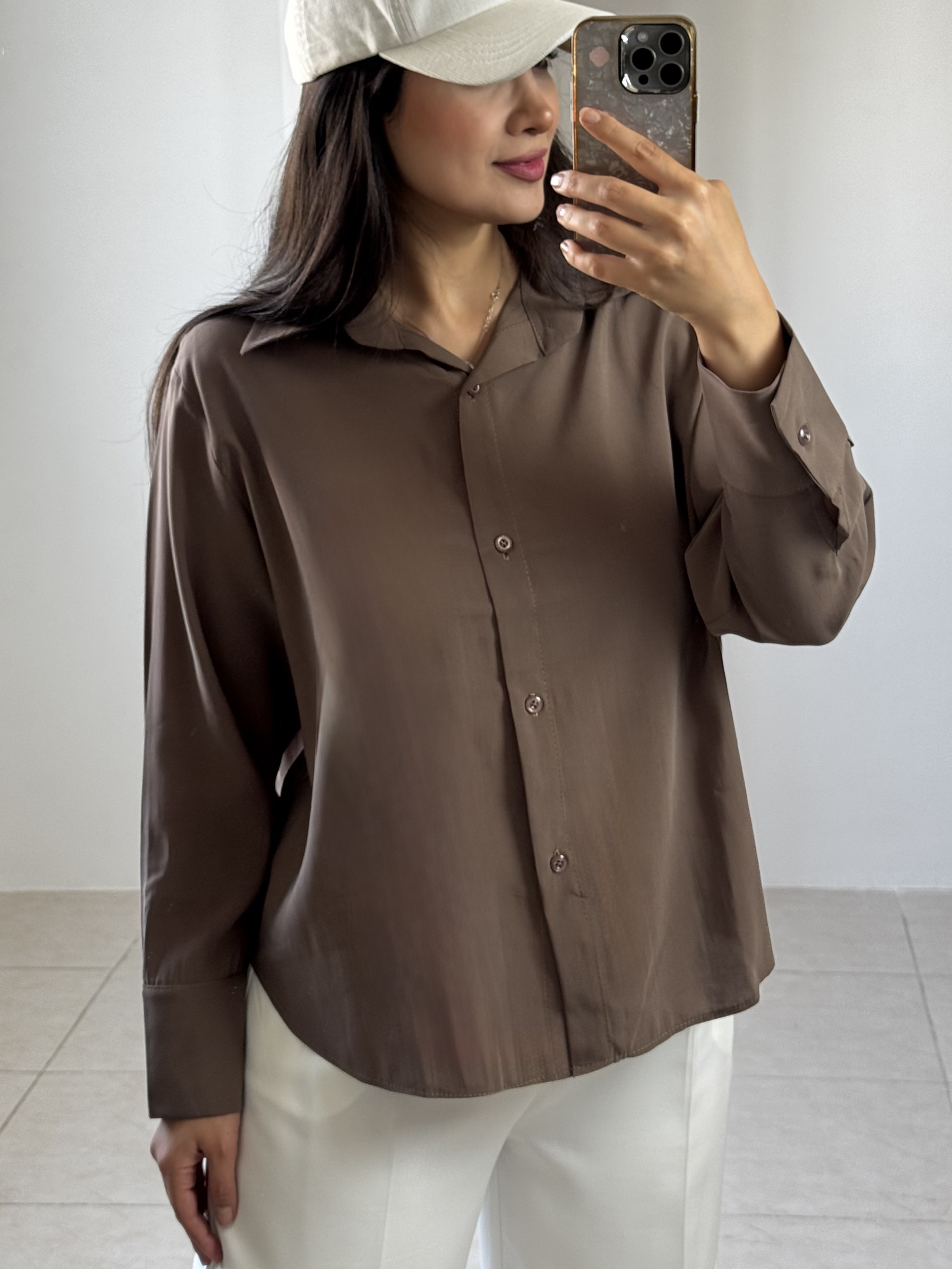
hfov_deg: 23.3
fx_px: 2310
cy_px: 501
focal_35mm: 63
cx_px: 444
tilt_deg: -11.7
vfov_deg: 30.6
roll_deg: +1.4
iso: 64
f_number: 1.78
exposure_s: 1/100
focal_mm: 6.76
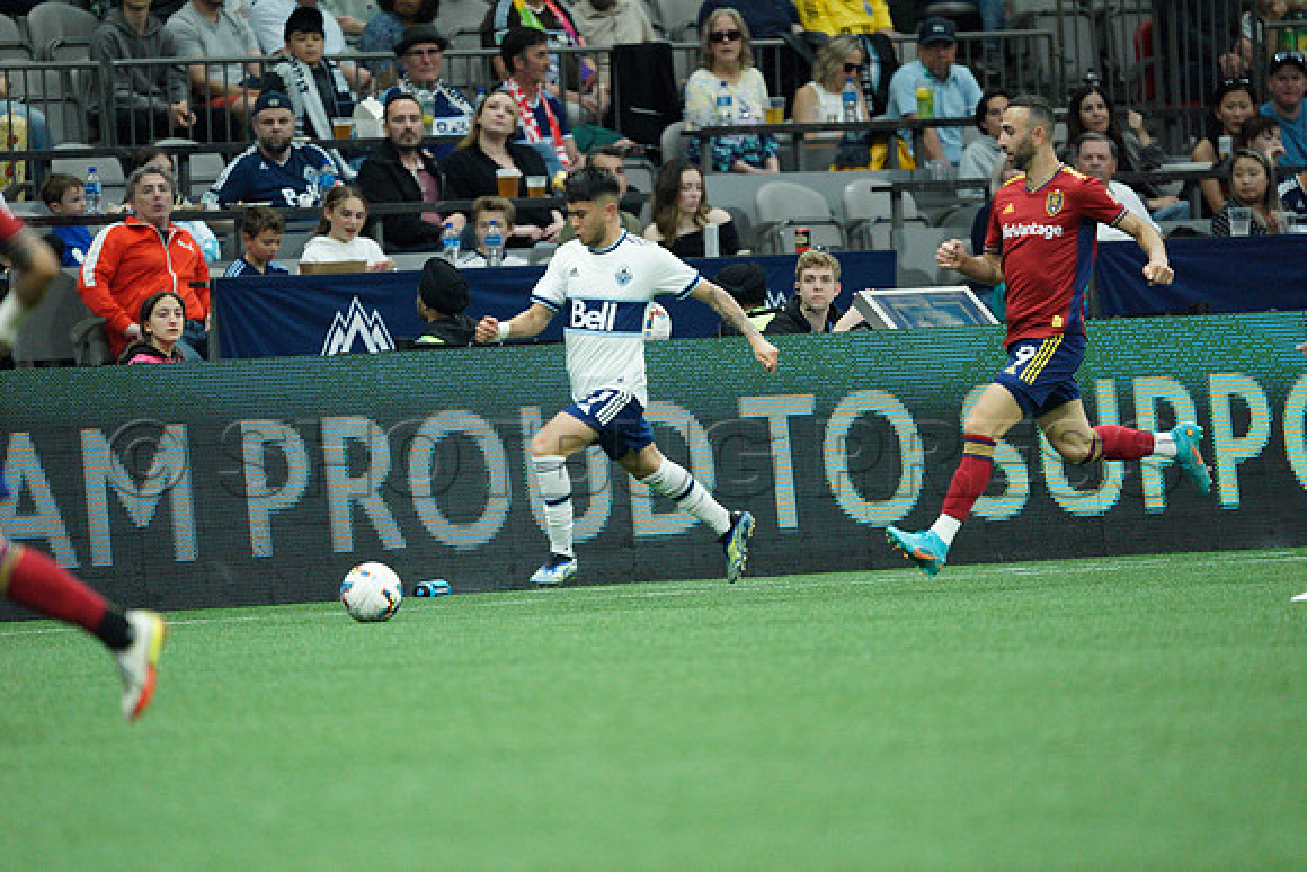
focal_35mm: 600
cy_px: 436
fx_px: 21787
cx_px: 654
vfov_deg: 2.3
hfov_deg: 3.4
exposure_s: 1/2000
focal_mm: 600
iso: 5000
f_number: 4
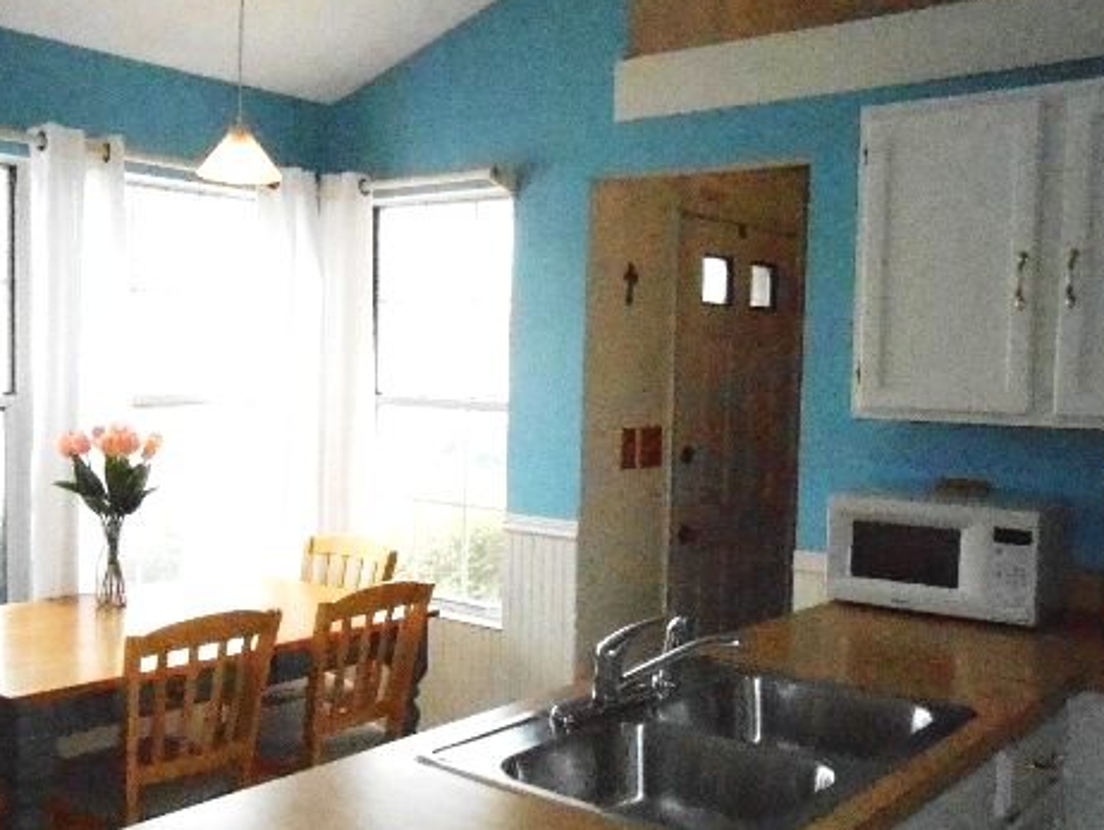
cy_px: 431
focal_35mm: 36
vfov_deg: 39.7
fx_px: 1149
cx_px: 490
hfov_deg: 51.2
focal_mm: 4.6
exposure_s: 1/1250
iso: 1600
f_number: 3.5
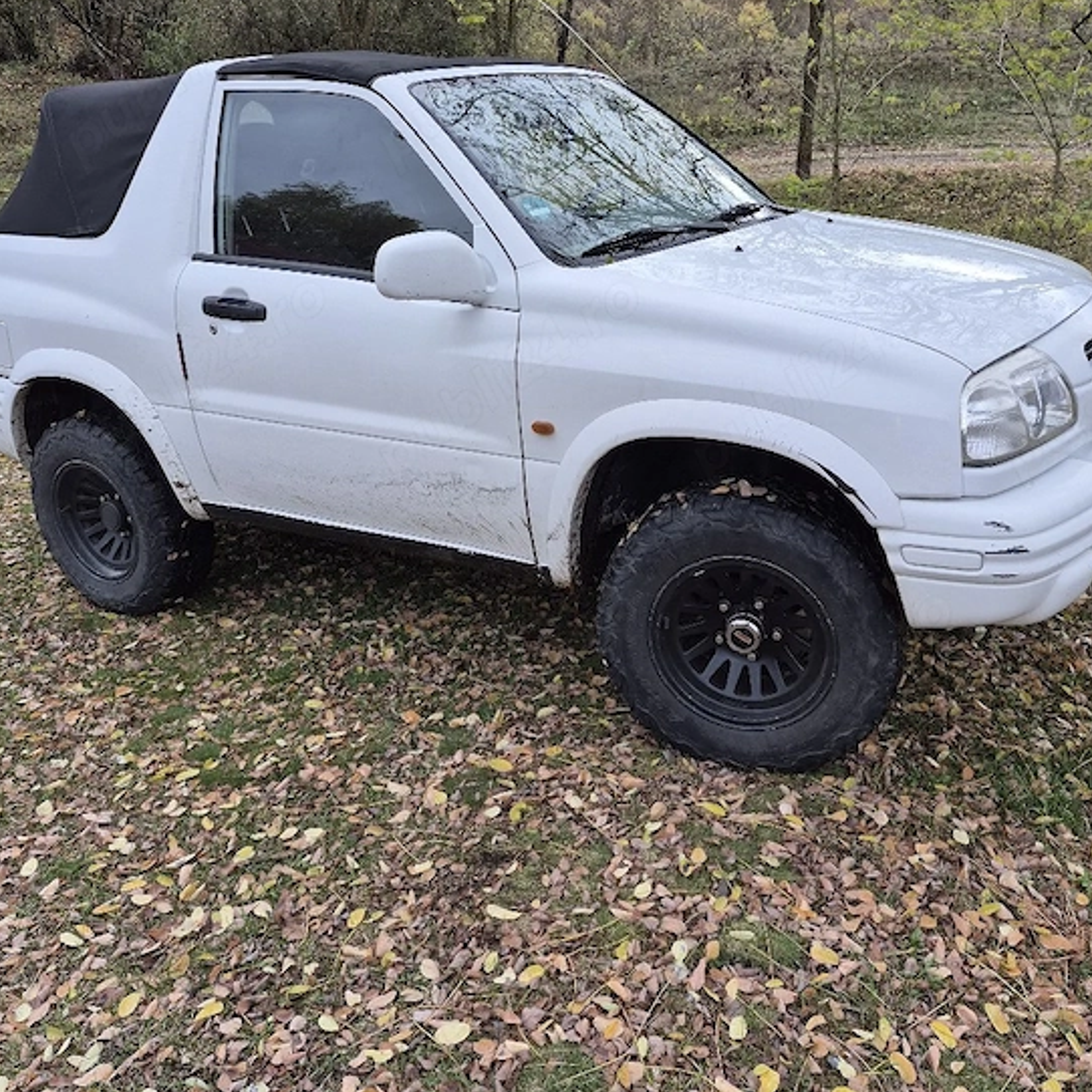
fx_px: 1071
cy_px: 425
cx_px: 588
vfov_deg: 53.6
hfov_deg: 54.0
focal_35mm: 30
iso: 25
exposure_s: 1/103
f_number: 1.8
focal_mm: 5.4
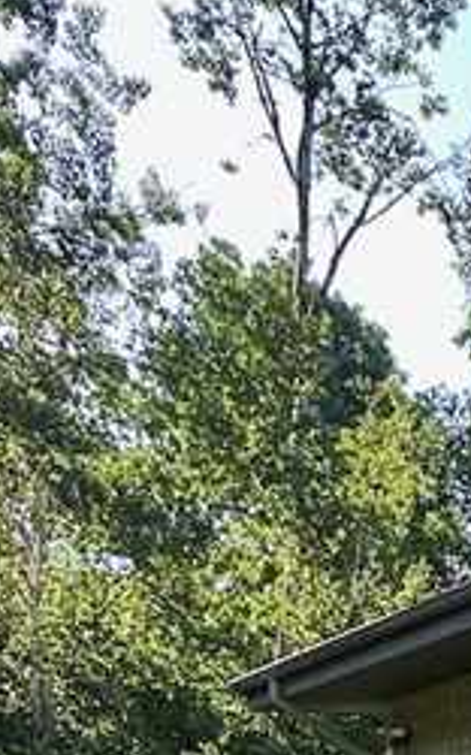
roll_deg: -0.5
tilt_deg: -4.5
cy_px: 1172
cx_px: 731
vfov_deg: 25.4
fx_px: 1172
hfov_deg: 19.4
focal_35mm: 57
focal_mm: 2.22
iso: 40
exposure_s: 1/182
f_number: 2.2
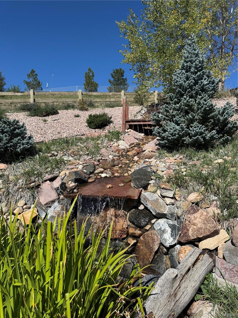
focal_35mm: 24
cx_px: 119
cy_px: 159
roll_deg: +0.5
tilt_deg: -1.5
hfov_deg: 56.8
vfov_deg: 71.6
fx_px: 220
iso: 80
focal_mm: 6.76
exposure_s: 1/5814
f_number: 1.78
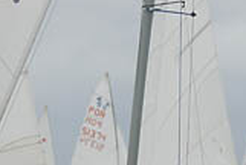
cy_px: 291
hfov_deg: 6.2
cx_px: 173
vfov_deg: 4.1
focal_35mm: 334
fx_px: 2287
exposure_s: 1/1500
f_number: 5.6
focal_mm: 62
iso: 200
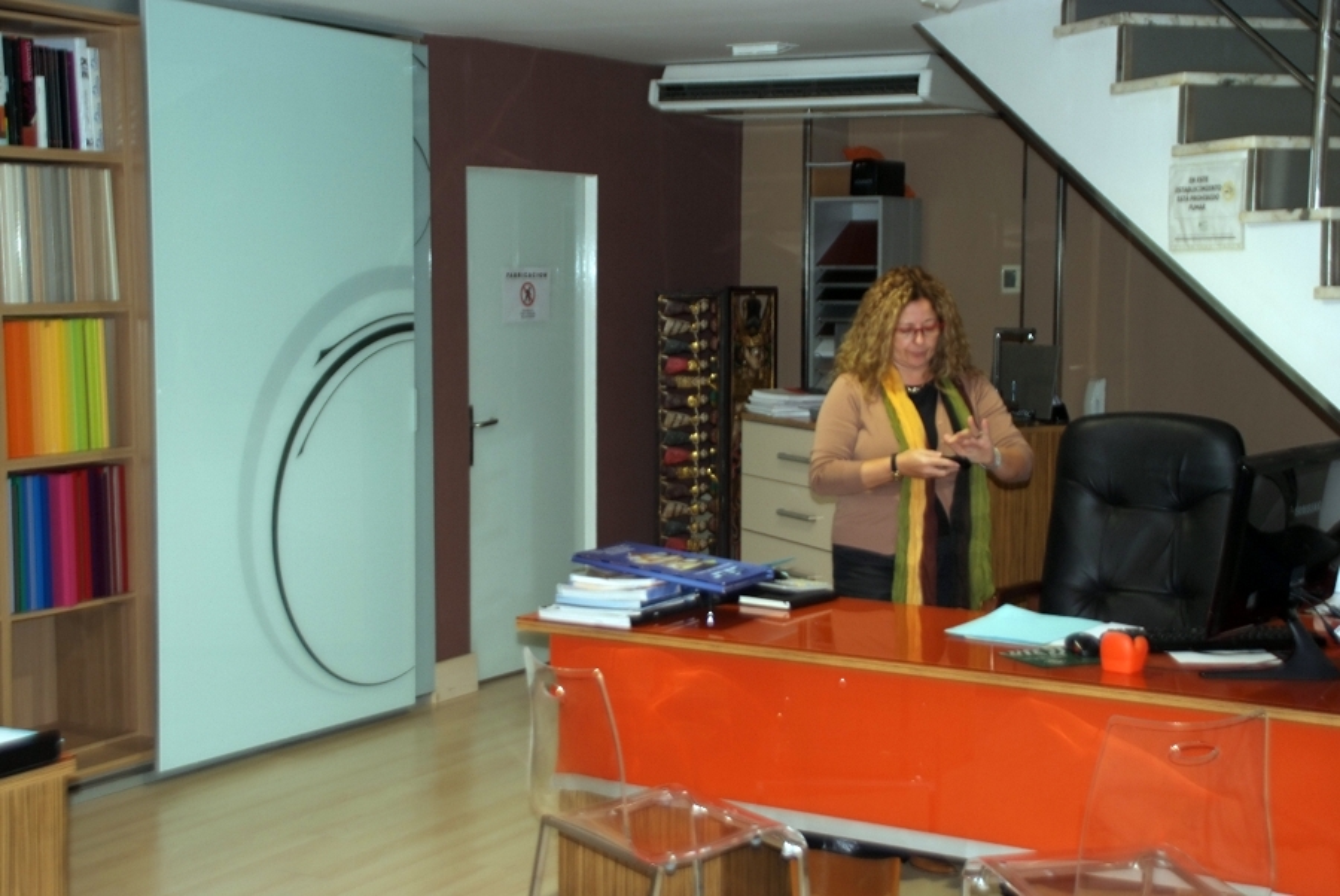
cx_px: 670
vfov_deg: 25.6
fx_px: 1975
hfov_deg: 37.5
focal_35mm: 53
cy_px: 448
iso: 200
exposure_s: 1/60
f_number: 4.2
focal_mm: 35
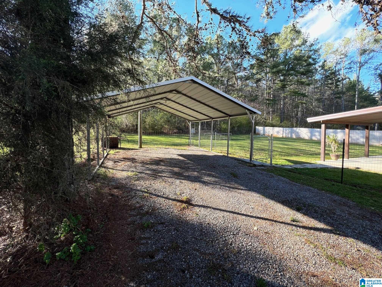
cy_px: 144
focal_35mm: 13
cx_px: 191
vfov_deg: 89.9
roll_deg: +0.5
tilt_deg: -1.7
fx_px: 143
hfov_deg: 106.2
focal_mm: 1.57
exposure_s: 1/198
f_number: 1.8
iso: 32
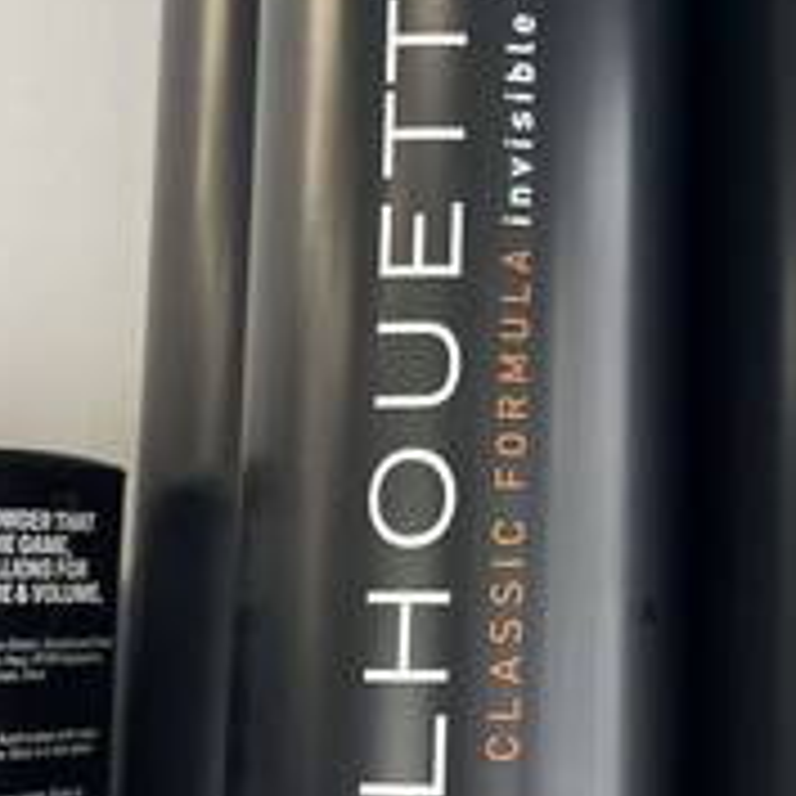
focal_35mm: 78
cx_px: 697
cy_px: 238
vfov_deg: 22.1
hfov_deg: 21.7
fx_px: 2029
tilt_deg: +10.4
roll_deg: +0.5
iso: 80
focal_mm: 5.7
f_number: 1.5
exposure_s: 1/121
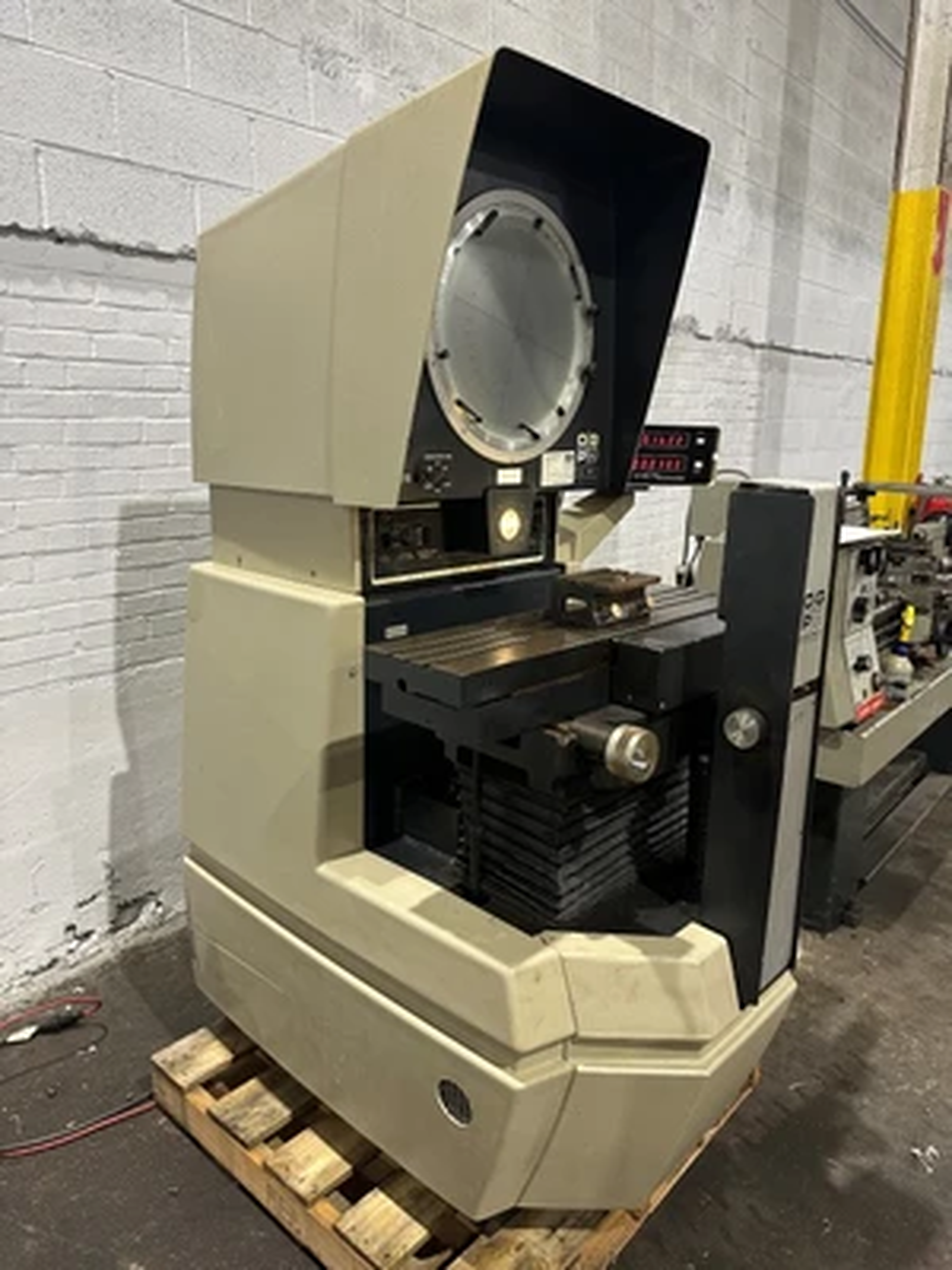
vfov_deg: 71.6
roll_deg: -1.0
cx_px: 476
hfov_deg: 56.8
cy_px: 635
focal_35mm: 24
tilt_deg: -10.8
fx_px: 880
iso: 250
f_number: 1.78
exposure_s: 1/60
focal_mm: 6.86
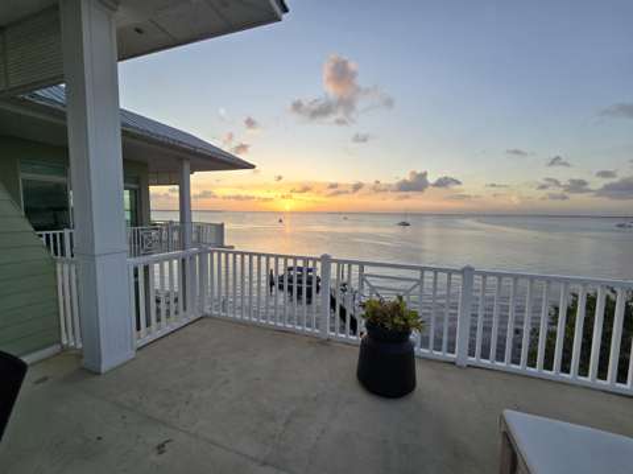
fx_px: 237
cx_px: 316
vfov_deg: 89.8
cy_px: 237
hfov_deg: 106.2
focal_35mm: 13
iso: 50
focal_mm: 2.2
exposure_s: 1/288
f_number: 2.2
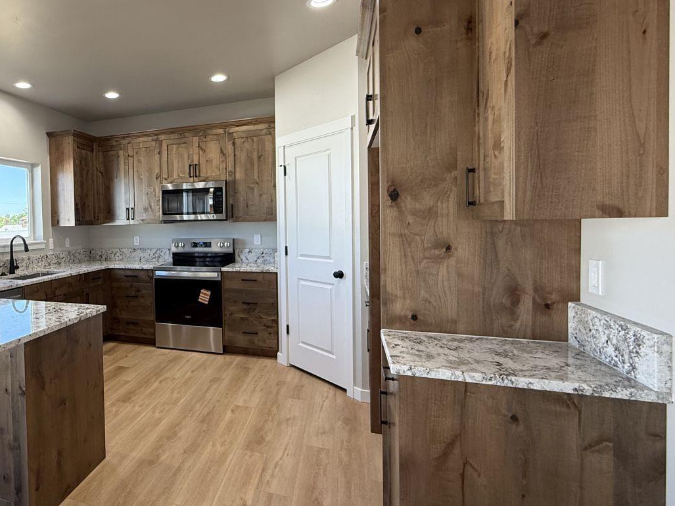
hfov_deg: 70.6
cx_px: 159
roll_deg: +0.9
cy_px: 234
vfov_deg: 61.0
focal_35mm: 22
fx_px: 429
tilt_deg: -1.0
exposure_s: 1/120
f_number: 2.2
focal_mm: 2.22
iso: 125
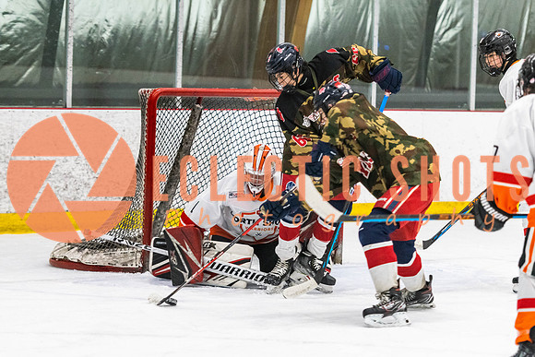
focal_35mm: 180
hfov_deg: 11.4
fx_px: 2676
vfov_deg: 7.6
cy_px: 208
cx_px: 245
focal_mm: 120
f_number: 2.8
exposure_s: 1/640
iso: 1800
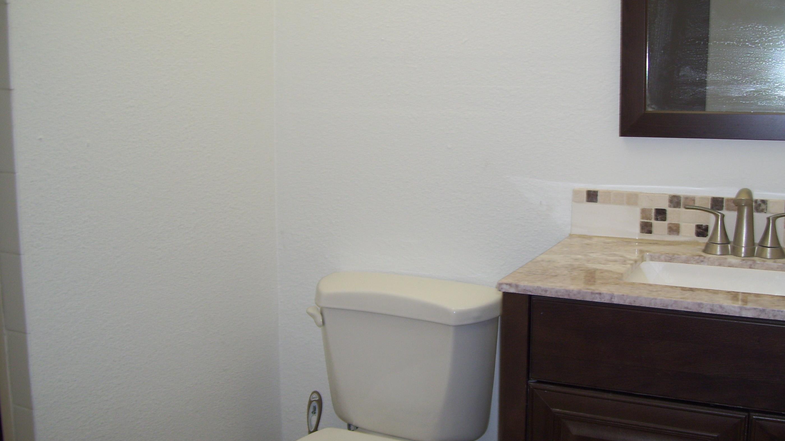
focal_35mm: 40
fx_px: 833
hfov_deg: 50.5
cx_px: 395
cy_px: 201
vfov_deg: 29.7
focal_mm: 6
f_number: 2.7
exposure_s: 1/60
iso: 80
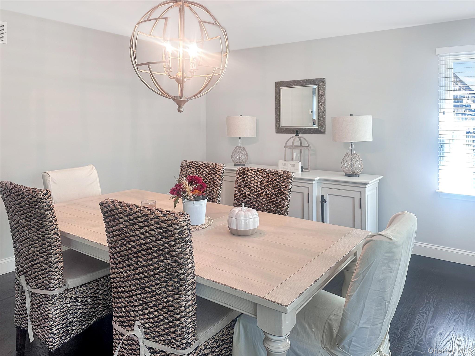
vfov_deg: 56.8
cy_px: 178
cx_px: 238
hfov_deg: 71.6
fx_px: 329
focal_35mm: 24
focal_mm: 6.86
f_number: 1.78
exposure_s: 1/120
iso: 160
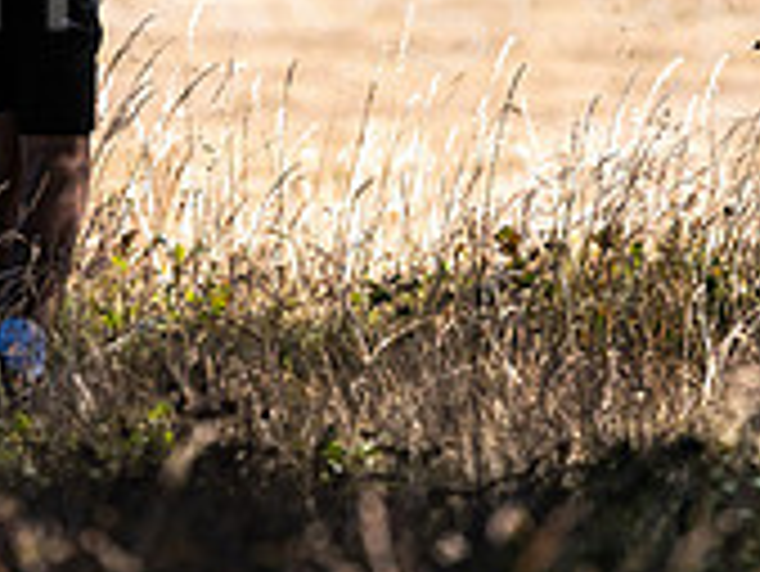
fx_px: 21795
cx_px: 445
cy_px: -254
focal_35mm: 992
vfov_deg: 1.5
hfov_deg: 2.0
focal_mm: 300
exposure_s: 1/3200
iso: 250
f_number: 5
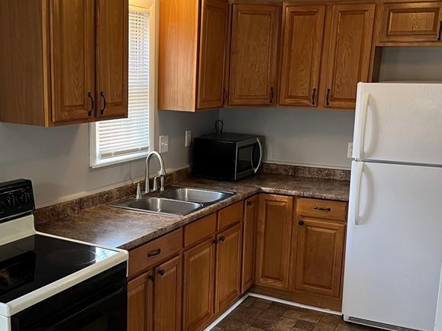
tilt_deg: -14.1
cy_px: 211
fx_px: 587
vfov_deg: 31.3
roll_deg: -0.6
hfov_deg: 41.1
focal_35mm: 46
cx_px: 177
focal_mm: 5.1
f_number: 1.6
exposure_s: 1/60
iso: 125
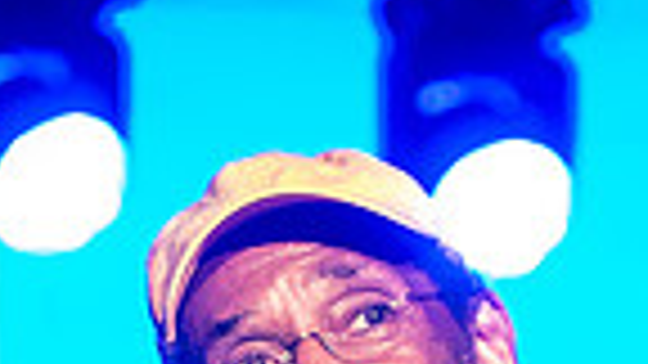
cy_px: 909
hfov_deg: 4.7
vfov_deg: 2.6
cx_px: 362
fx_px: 7852
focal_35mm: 457
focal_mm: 80
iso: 4000
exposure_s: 1/160
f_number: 3.2
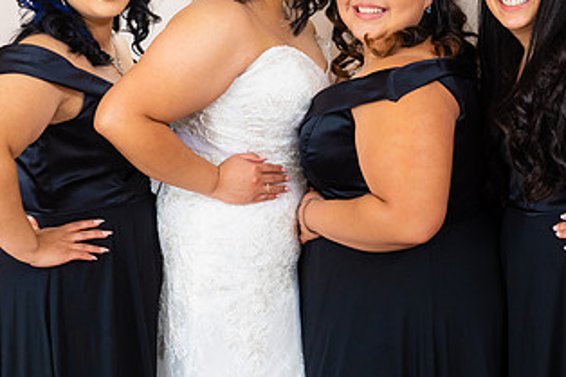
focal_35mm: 49
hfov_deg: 40.4
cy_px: 146
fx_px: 770
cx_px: 273
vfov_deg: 27.4
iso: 500
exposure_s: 1/125
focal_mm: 24
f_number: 2
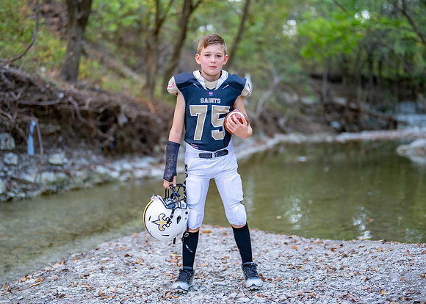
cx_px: 205
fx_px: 728
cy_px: 149
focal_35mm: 60
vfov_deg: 23.6
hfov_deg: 32.6
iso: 500
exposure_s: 1/500
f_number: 1.2
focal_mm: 50
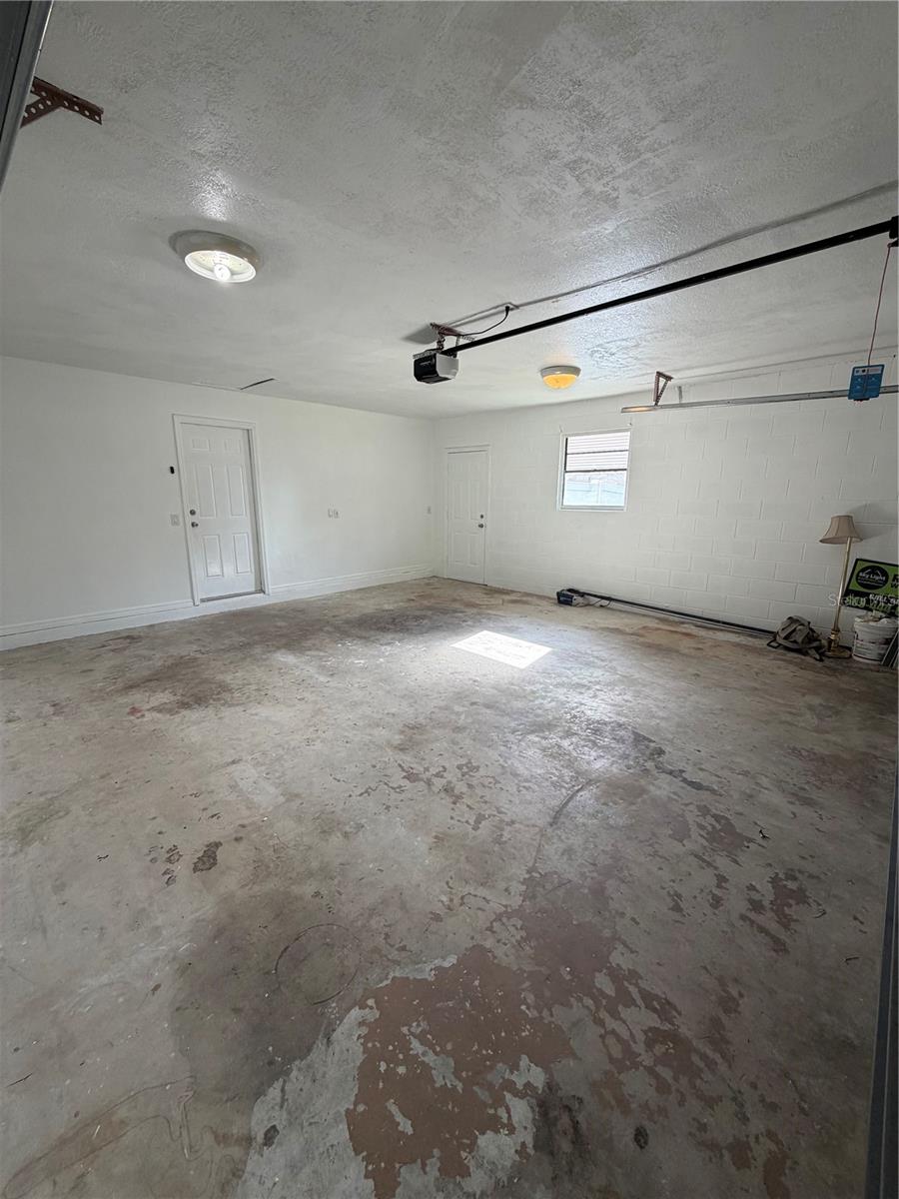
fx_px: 485
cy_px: 600
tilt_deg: -12.7
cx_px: 450
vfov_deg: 102.1
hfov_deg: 85.7
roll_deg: +0.1
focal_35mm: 14
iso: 100
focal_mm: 2.22
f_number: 2.2
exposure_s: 1/121
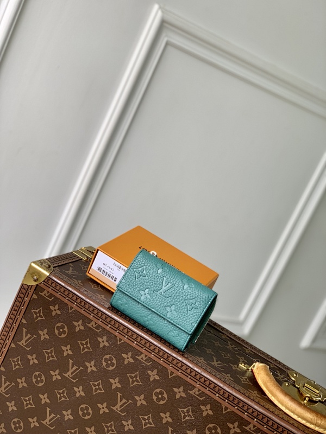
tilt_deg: -12.9
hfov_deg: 28.0
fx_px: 653
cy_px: 217
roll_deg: -25.6
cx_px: 163
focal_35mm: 52
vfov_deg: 36.8
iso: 16
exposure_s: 1/130
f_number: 2.4
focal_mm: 6
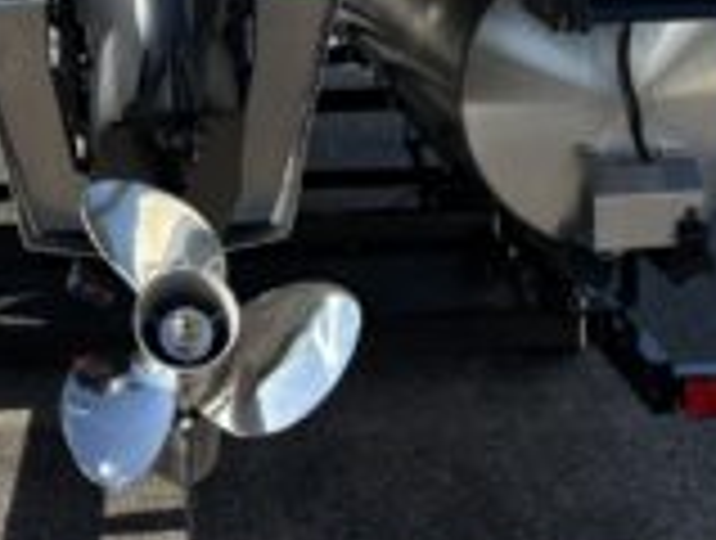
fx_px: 1804
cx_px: 173
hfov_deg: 22.2
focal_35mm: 87
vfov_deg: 15.8
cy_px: -238
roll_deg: +0.3
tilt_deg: +2.9
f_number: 1.6
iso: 50
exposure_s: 1/2062
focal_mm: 5.96
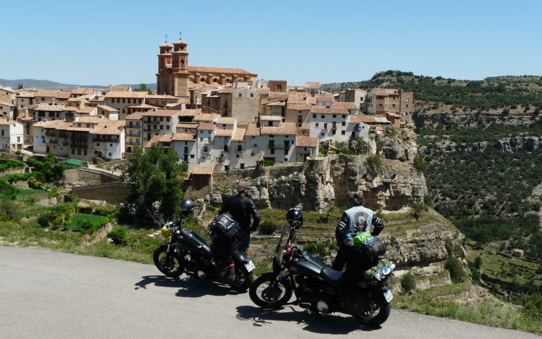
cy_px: 148
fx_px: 635
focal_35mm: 43
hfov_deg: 46.2
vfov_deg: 29.8
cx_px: 269
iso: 100
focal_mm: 6.5
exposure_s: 1/500
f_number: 5
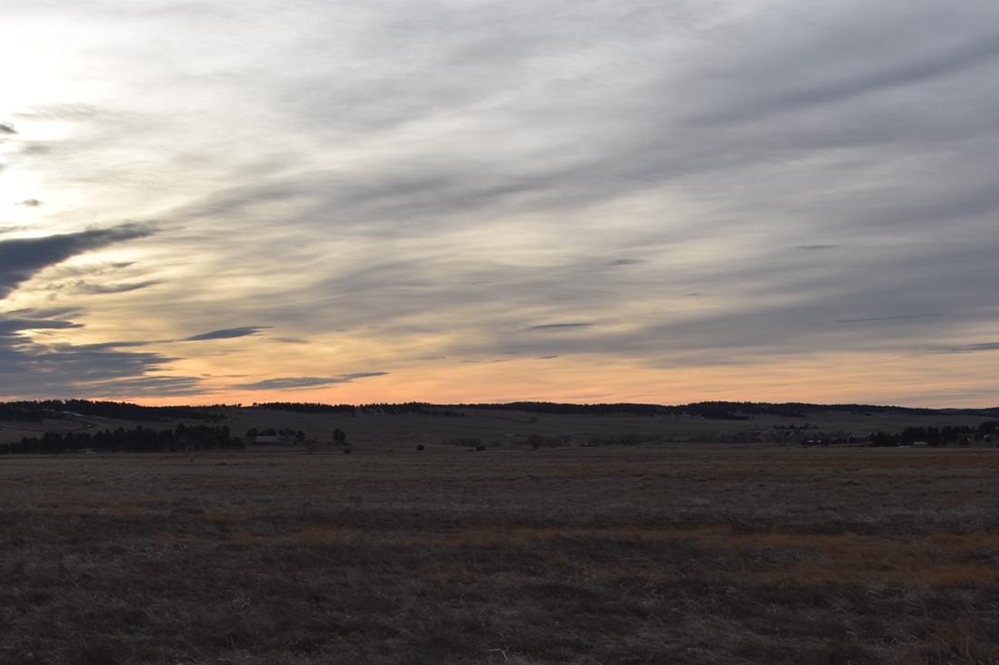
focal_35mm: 57
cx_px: 553
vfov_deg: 23.6
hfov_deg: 35.0
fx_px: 1581
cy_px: 481
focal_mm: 26
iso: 100
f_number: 11
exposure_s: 1/200
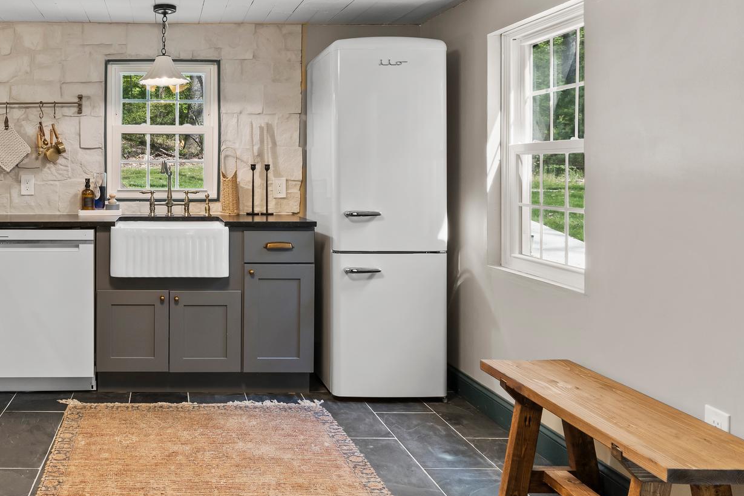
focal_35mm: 30
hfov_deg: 58.3
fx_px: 620
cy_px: 160
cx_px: 174
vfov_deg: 42.9
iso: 500
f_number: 8
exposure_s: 1/8
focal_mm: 18
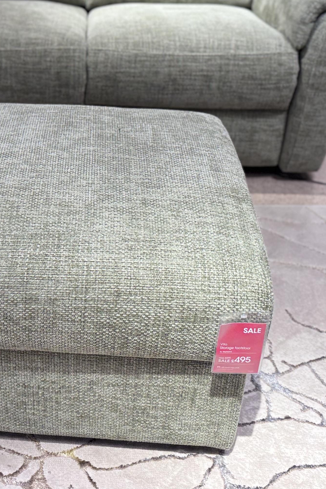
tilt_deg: -29.0
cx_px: 83
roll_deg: -0.6
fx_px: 679
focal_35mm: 50
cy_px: 147
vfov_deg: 38.9
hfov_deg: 26.7
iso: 125
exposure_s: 1/100
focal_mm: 6.76
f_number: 1.78
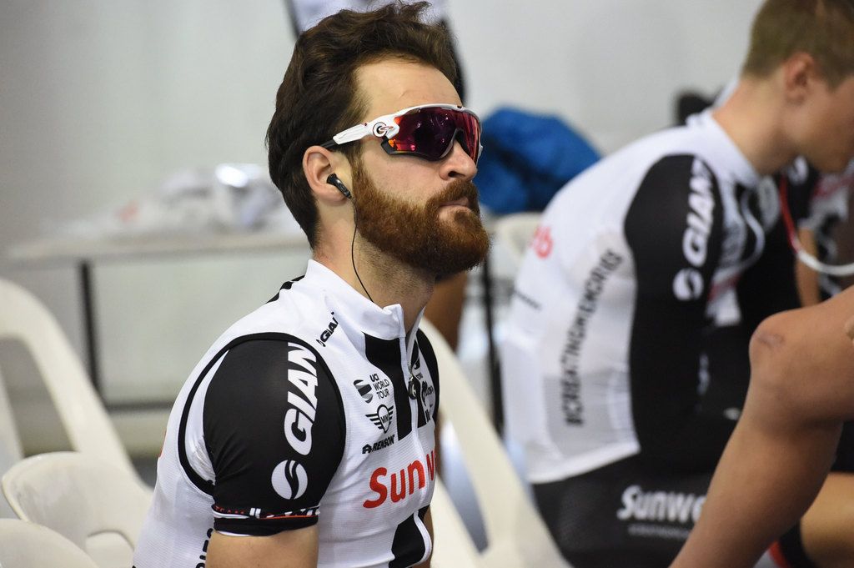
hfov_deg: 10.3
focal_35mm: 200
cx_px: 427
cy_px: 284
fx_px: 4741
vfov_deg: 6.9
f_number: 5.6
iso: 12800
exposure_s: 1/400
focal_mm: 200
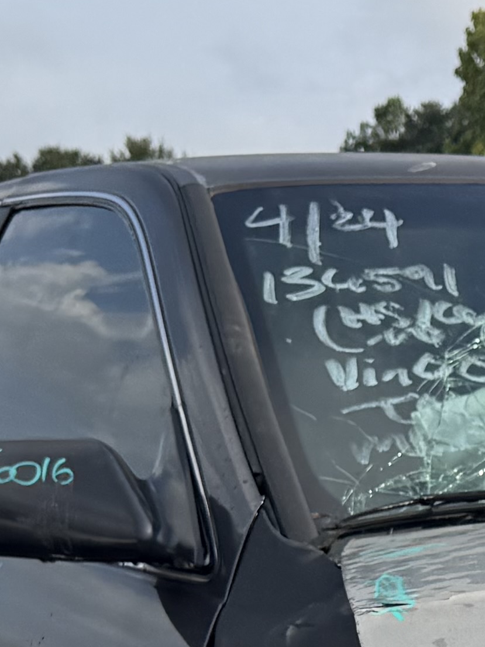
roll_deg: -0.1
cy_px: 900
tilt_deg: -7.8
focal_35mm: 124
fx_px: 2317
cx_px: 810
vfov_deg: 15.0
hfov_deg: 11.3
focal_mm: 6.76
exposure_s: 1/4405
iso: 80
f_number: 1.78
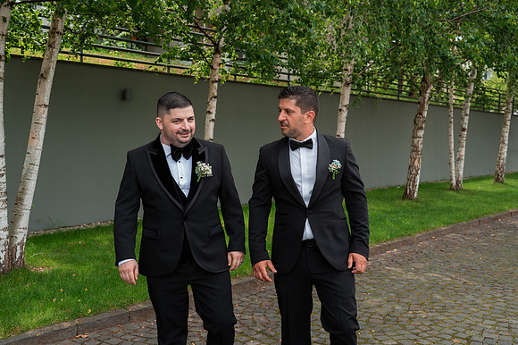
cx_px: 259
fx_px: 542
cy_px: 172
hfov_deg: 51.0
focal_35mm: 38
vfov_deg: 35.3
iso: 200
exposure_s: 1/400
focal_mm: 36
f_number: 4.5
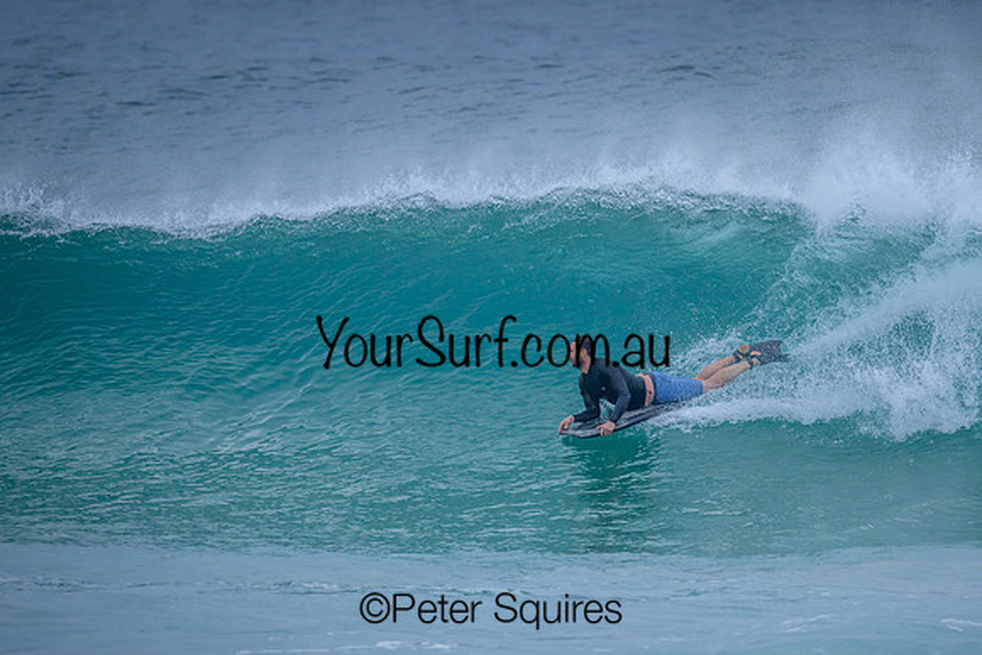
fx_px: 29661
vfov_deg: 1.3
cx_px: 609
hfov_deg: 1.9
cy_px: 367
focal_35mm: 1087
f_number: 6.3
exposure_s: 1/2000
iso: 1100
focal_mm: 800
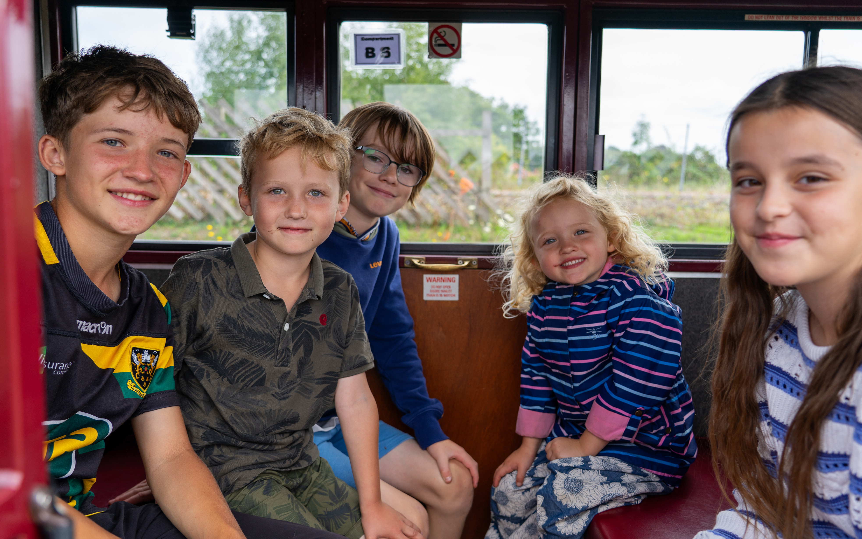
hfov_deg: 62.9
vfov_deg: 41.8
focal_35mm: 30
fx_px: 705
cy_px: 272
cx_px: 431
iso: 100
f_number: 4
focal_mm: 29
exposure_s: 1/200
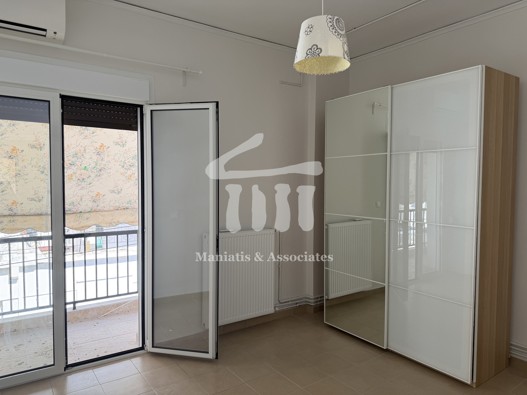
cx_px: 264
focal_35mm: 24
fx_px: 365
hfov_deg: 71.6
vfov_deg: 56.8
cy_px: 198
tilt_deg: -2.1
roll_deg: -0.6
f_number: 1.78
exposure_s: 1/312
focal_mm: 6.76
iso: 80
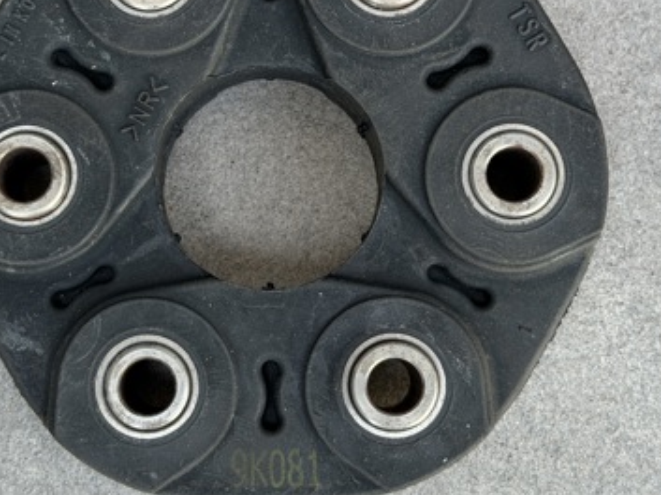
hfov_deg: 22.5
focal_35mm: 87
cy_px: 173
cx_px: 270
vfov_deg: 16.9
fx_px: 1660
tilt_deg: -82.1
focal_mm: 6.76
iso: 64
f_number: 1.78
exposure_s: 1/121
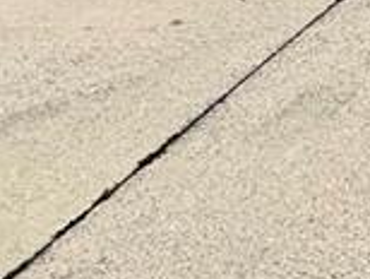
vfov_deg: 11.6
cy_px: -476
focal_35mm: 93
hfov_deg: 14.4
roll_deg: -1.0
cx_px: 879
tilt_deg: +4.6
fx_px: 996
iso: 50
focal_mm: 2.22
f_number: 2.2
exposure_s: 1/2985
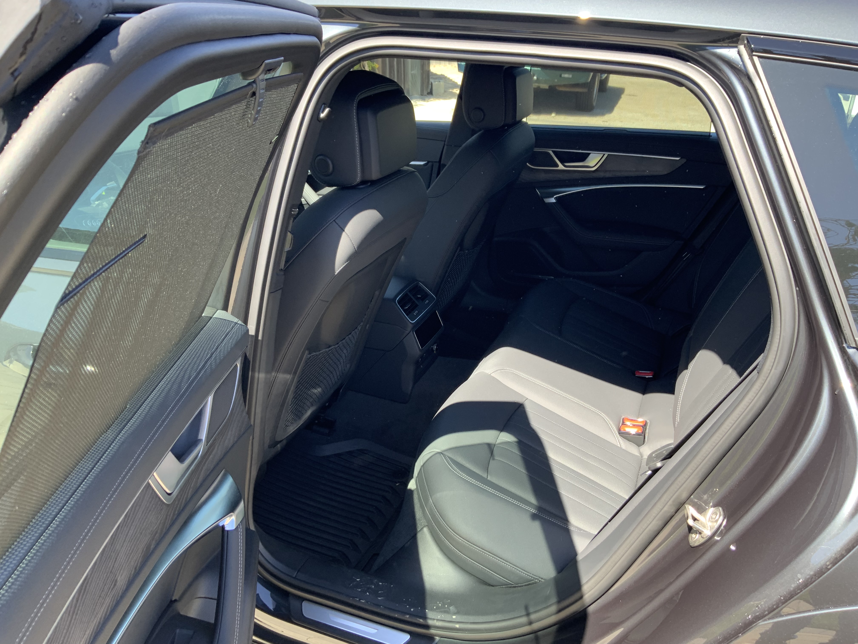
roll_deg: +0.2
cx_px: 429
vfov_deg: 48.2
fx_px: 719
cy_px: 322
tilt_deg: -22.9
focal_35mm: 29
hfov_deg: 61.7
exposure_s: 1/122
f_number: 1.8
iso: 25
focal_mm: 3
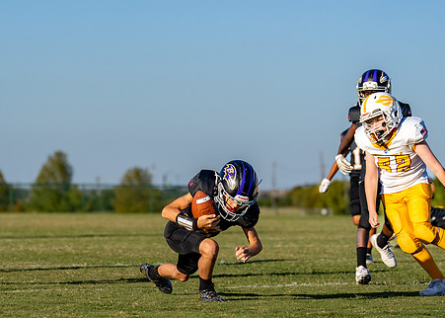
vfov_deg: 7.5
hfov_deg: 10.5
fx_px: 2426
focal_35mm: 192
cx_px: 134
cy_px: 148
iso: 160
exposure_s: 1/3200
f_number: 2.8
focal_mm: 105
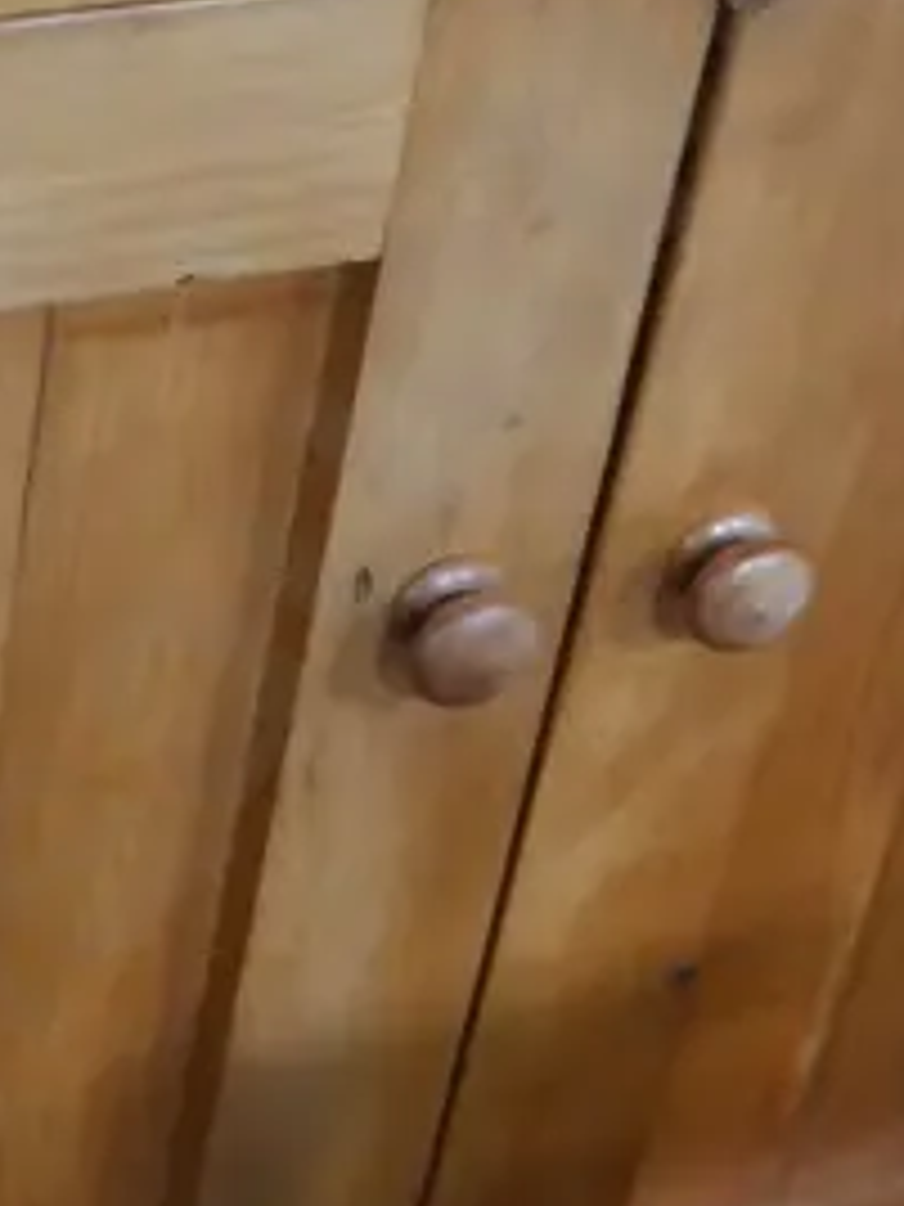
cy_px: 477
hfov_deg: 13.8
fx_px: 3726
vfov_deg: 18.4
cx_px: 355
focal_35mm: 107
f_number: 3.5
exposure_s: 1/60
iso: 2500
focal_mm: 14
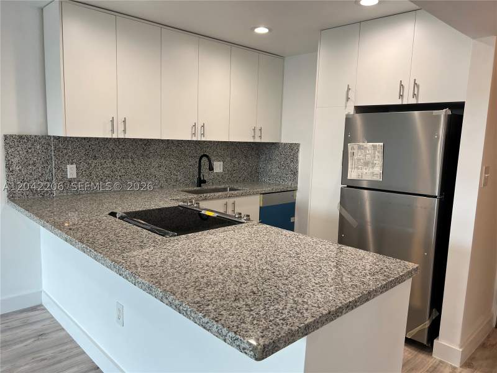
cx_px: 248
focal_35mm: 26
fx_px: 373
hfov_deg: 67.3
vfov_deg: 53.1
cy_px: 186
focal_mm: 5.7
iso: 64
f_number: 1.5
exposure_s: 1/120
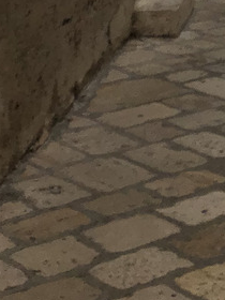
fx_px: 1040
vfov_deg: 13.7
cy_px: -321
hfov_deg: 11.6
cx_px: 382
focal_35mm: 120
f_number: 1.8
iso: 20
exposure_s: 1/600
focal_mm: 4
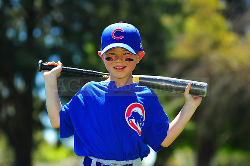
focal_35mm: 180
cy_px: 83
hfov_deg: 11.4
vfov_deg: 7.6
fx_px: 1249
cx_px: 125
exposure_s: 1/500
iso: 200
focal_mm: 180
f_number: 5
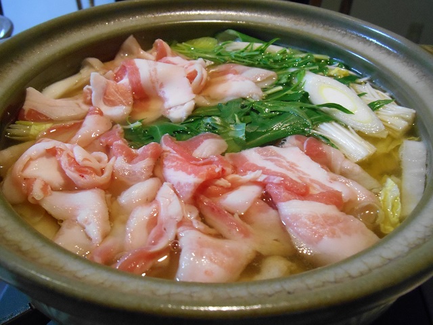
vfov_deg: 45.4
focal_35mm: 31
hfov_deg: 58.4
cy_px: 162
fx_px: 388
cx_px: 216
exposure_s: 1/20
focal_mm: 5.5
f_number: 3.6
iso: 800
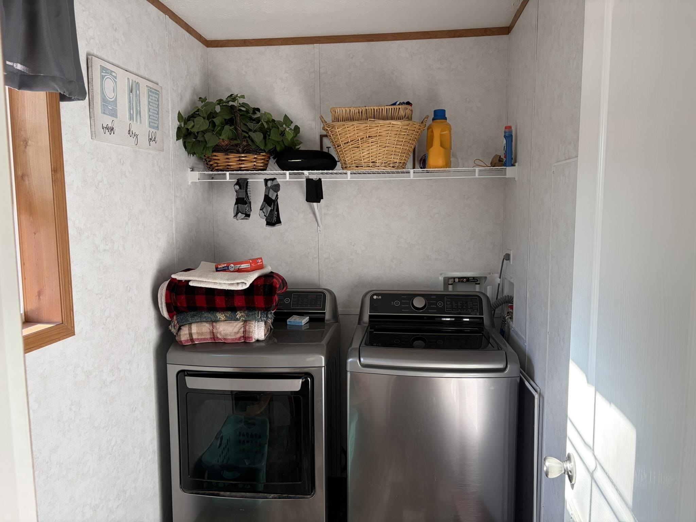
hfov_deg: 67.3
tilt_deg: -5.9
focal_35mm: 26
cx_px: 348
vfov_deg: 53.1
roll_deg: -0.6
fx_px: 523
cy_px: 261
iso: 50
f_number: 1.6
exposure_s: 1/122
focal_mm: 5.96
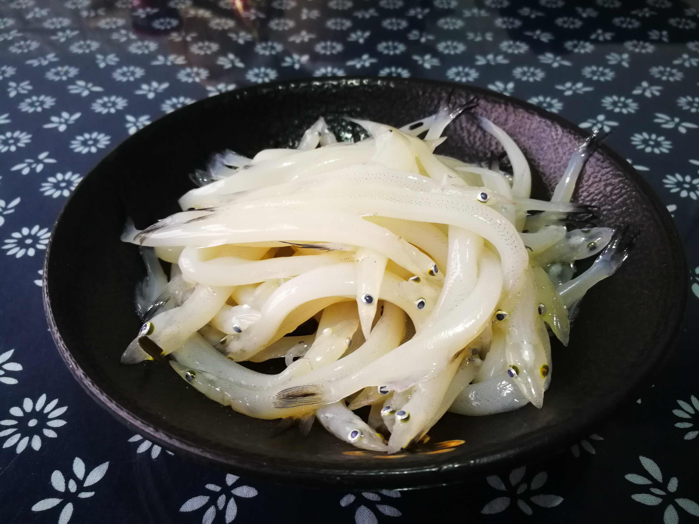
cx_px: 350
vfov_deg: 51.4
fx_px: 545
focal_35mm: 27
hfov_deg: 65.3
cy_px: 262
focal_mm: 3.95
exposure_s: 1/33.3
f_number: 2.2
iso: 320
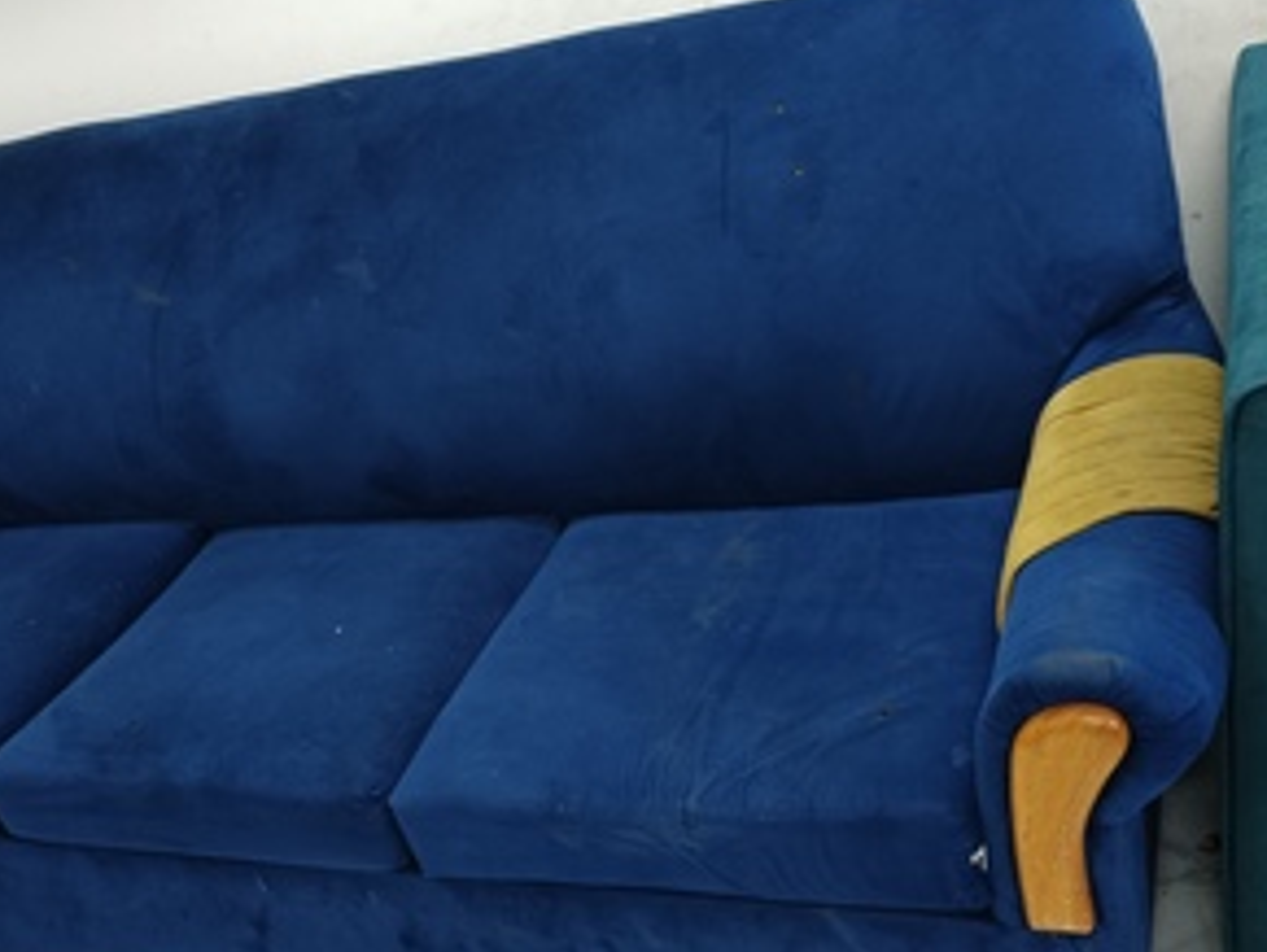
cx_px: 413
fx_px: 1502
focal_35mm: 41
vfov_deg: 34.9
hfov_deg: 45.0
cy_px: 627
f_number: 1.8
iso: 800
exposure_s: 1/60
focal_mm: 4.84
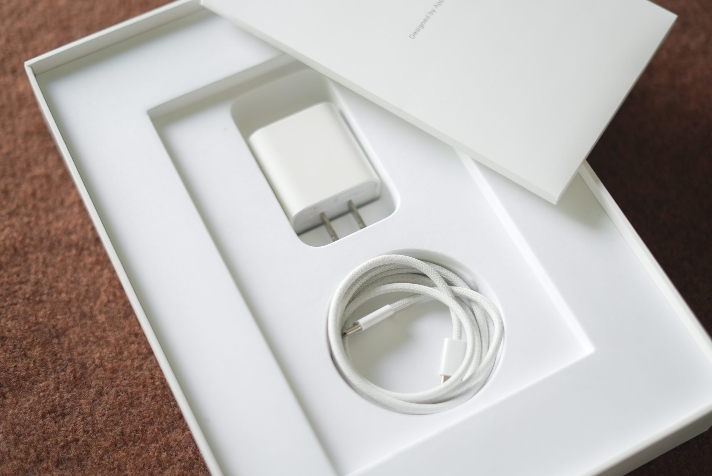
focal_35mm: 50
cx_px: 356
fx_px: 989
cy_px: 238
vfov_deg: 27.0
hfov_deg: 39.6
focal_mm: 50
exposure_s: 1/100
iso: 500
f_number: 1.8
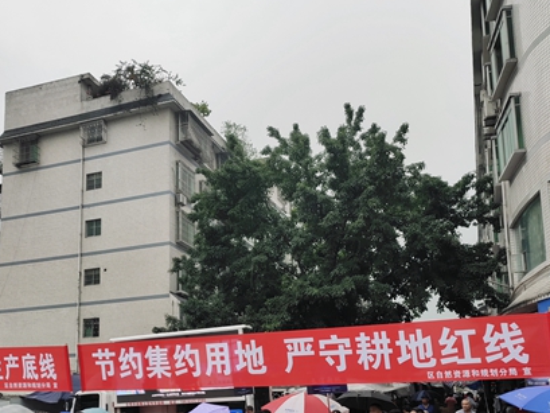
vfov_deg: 38.6
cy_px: 311
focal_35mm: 36
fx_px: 572
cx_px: 202
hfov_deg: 50.7
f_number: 1.79
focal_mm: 4.76
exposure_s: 1/198
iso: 70
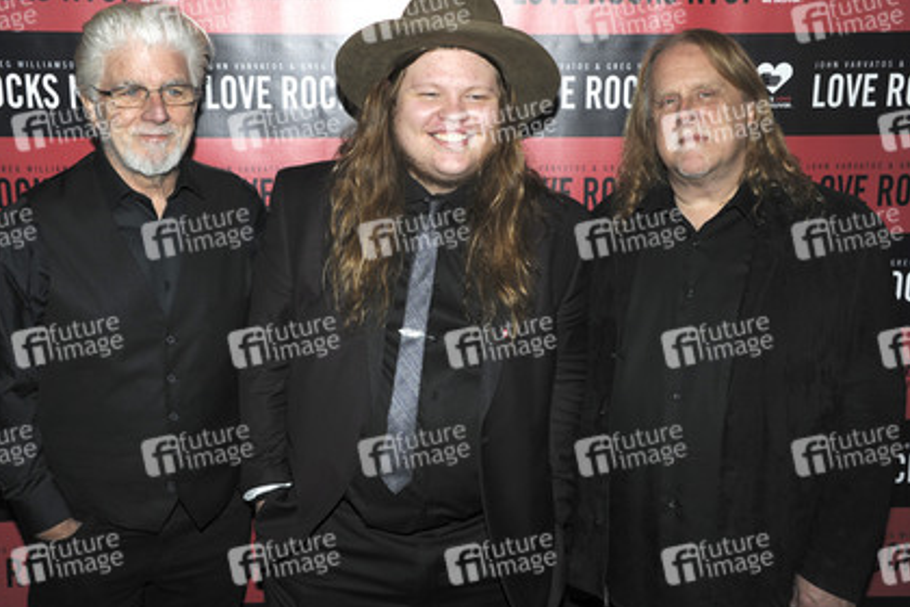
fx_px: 1137
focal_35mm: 45
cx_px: 442
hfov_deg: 43.6
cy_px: 288
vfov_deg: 29.9
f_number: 9
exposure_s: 1/250
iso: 800
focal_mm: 42
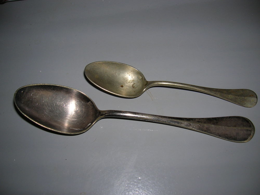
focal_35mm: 34
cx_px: 130
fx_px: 255
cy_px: 98
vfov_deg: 41.7
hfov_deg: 54.0
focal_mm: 5.7
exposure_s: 1/60.1
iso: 50
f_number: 2.9
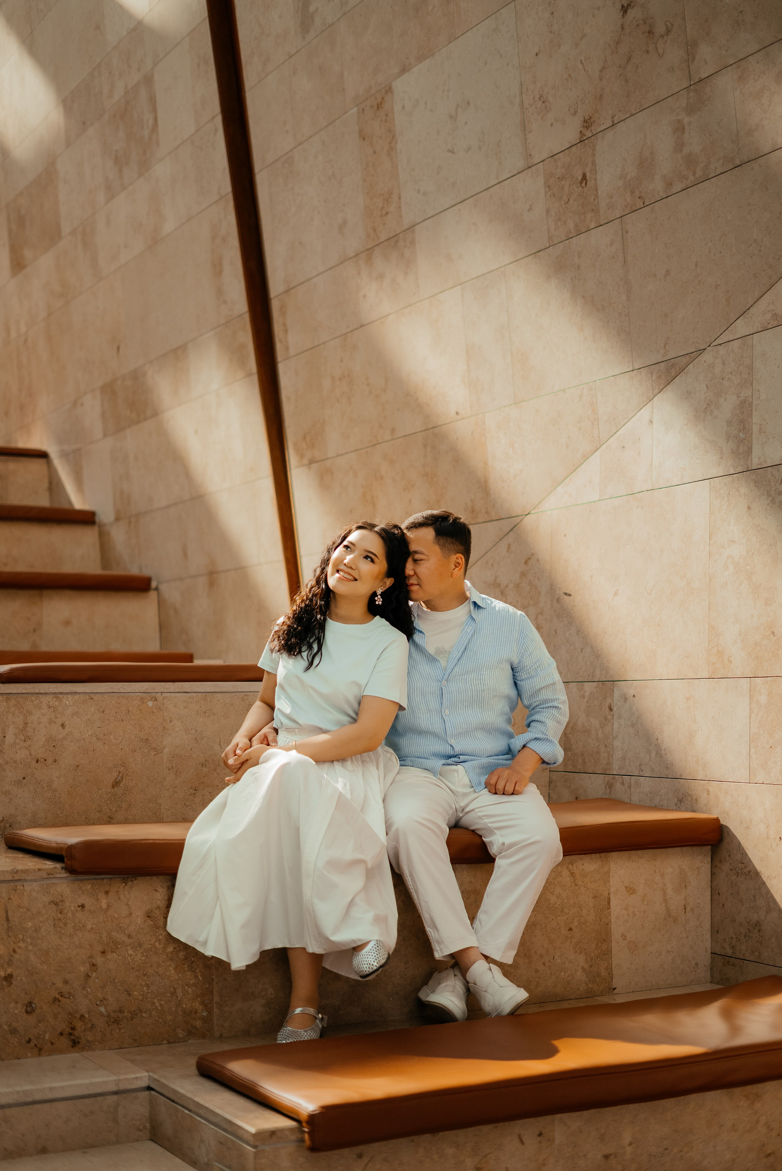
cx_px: 391
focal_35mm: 50
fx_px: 1627
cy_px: 586
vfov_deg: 39.6
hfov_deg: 27.0
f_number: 1.8
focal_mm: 50
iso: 500
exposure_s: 1/2000
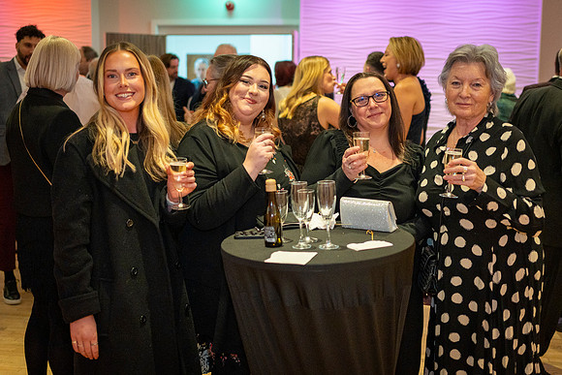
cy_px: 160
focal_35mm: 44
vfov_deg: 30.5
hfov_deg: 44.5
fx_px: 686
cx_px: 271
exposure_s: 1/80
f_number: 1.8
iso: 1250
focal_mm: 35
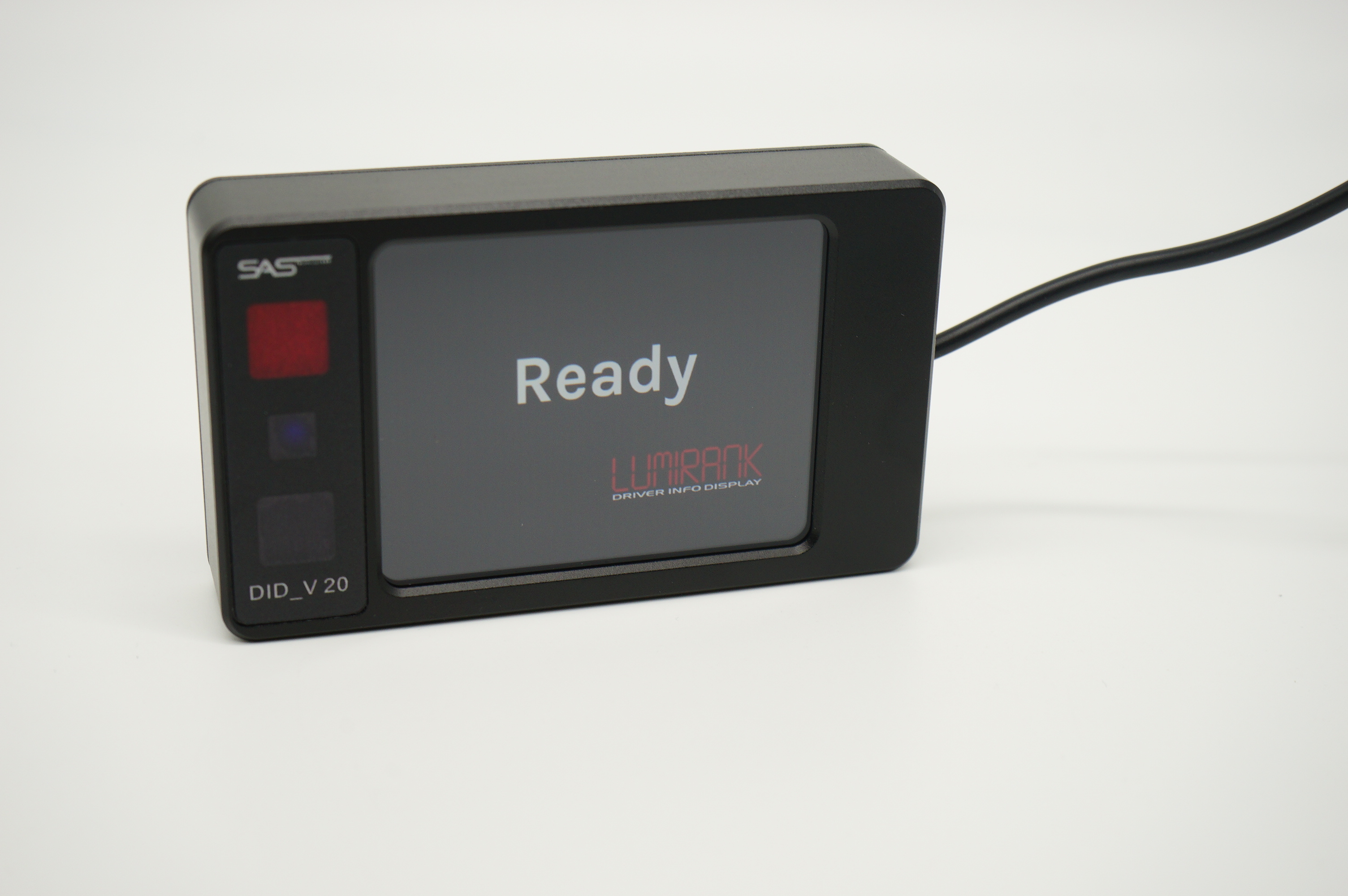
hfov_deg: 38.9
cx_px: 674
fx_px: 1908
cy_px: 448
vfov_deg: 26.4
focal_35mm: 51
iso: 500
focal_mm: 51
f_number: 8
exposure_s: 1/60
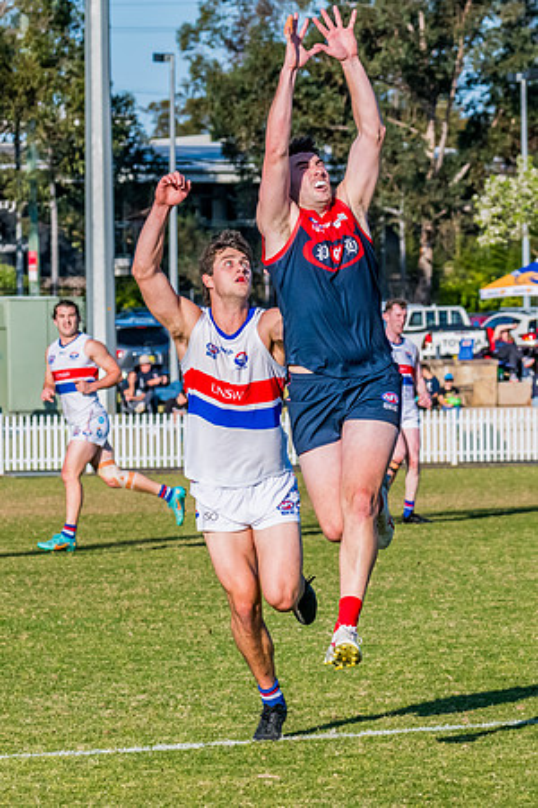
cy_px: 470
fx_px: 6647
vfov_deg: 6.9
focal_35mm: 297
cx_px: 262
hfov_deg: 4.6
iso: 800
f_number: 11
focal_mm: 170
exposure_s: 1/1600
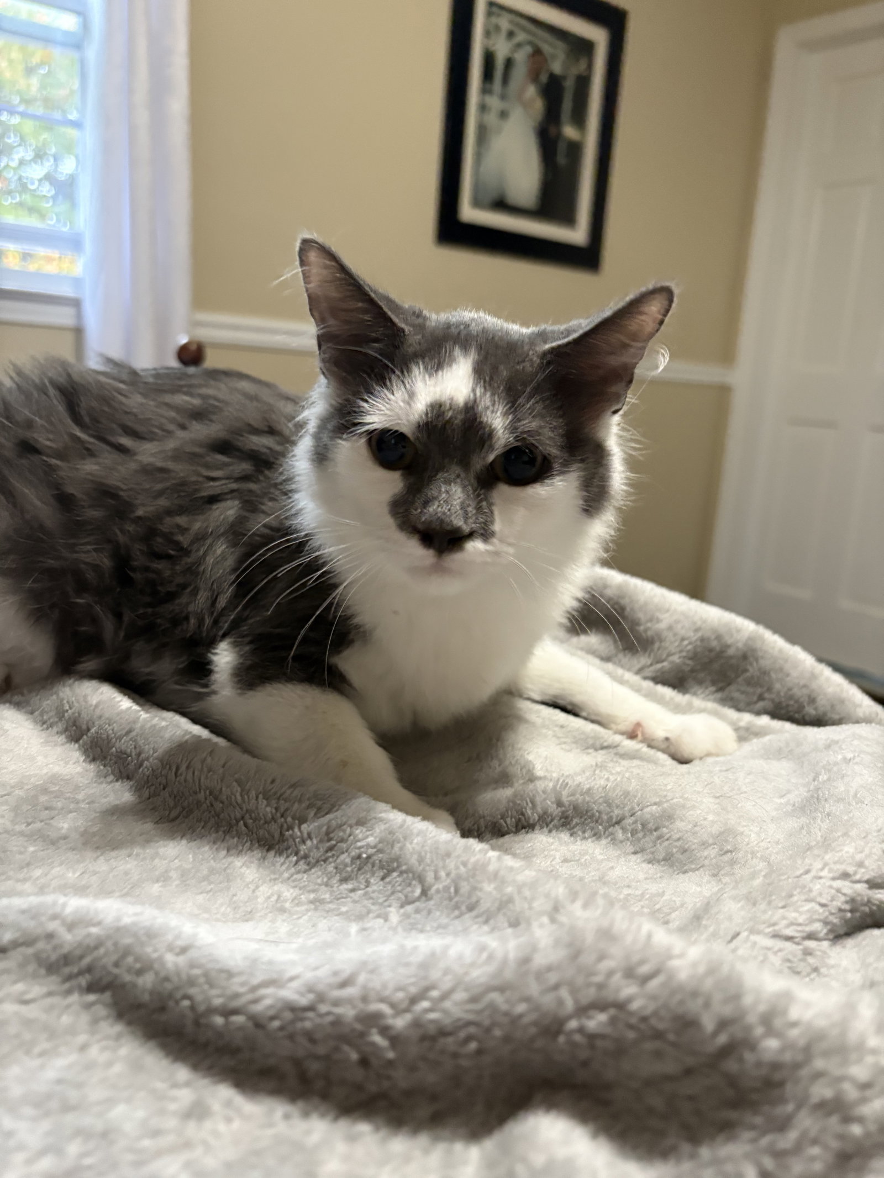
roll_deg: -3.9
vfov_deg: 67.3
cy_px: 589
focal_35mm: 26
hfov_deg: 53.1
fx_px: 885
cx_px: 442
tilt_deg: -11.7
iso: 500
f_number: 1.6
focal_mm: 5.96
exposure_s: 1/40
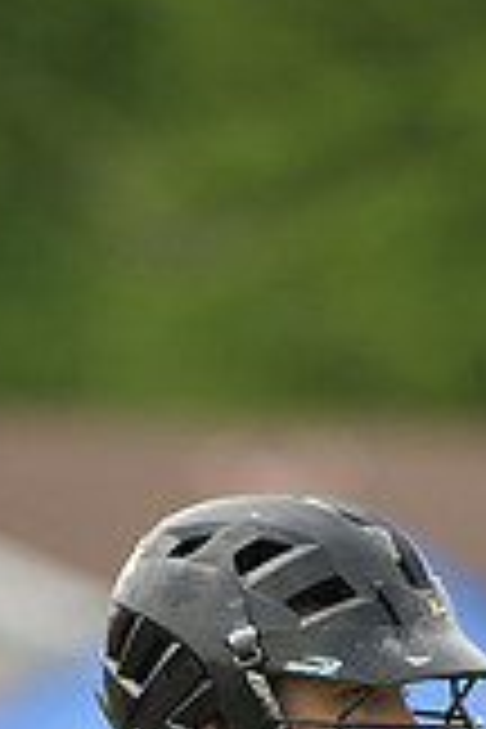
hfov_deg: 1.1
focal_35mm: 1253
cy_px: 1184
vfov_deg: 1.6
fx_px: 25371
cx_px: 148
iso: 800
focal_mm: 350
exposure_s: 1/2000
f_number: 4
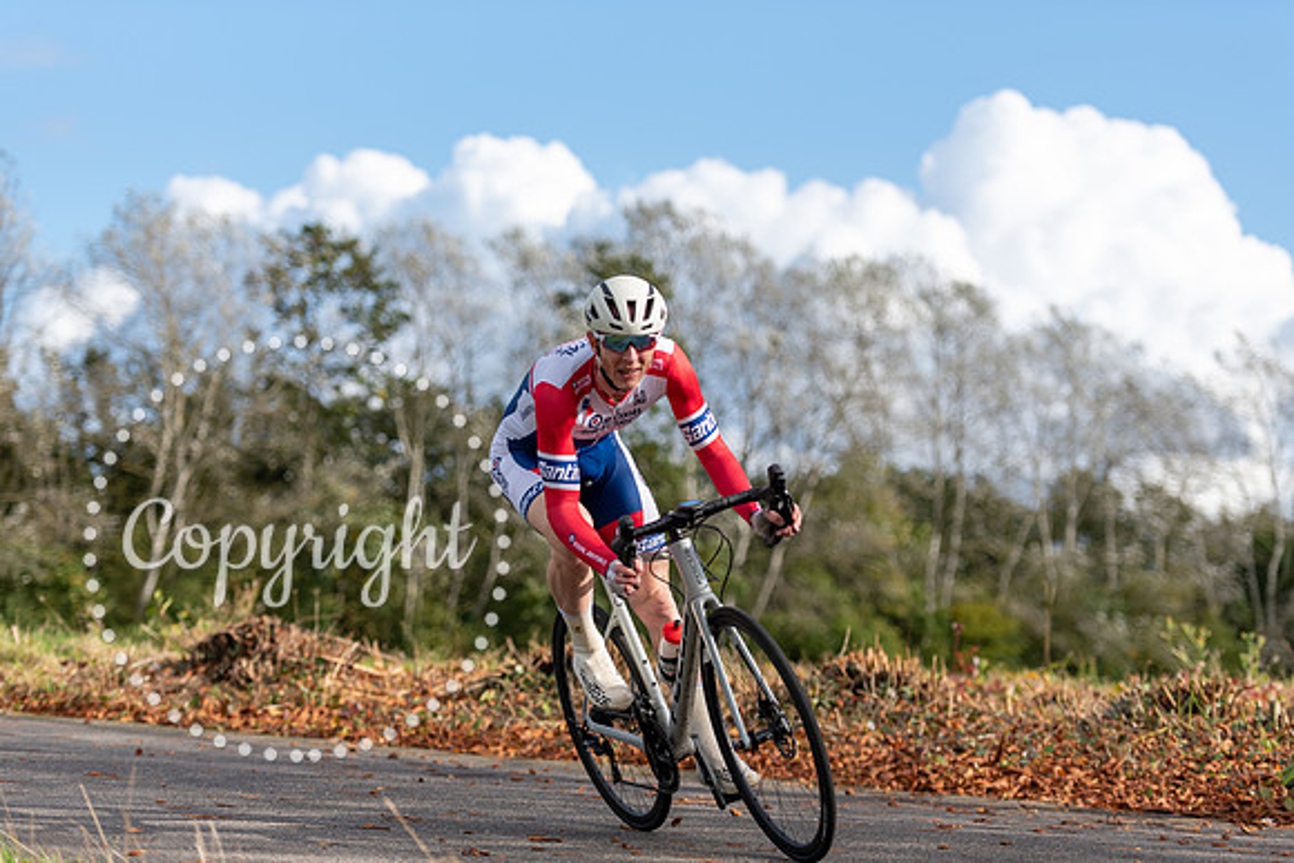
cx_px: 647
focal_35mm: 98
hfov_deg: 20.8
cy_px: 432
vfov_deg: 14.0
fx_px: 3523
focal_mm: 98
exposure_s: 1/3200
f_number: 2.8
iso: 160
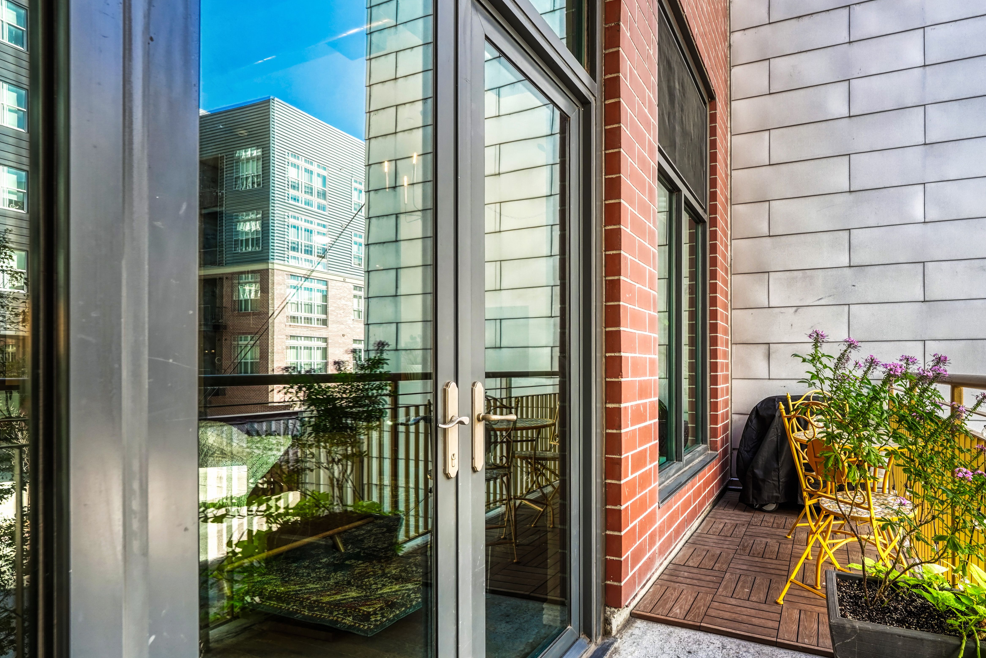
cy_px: 363
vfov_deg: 64.0
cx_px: 610
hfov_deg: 84.9
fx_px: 525
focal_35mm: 19
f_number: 7.1
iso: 400
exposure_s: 1/15
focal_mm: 14.9
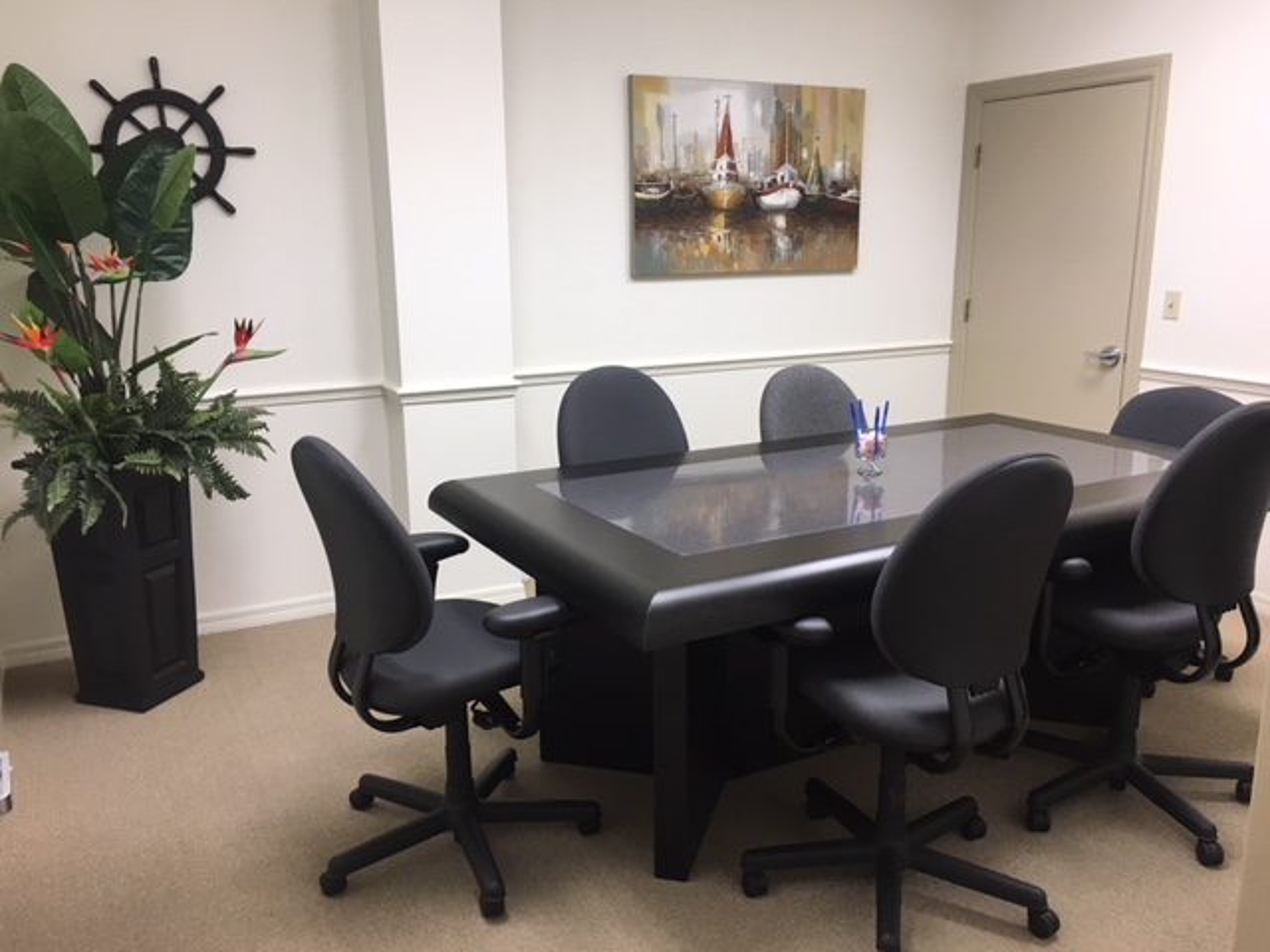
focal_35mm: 29
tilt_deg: -13.1
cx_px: 635
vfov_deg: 48.2
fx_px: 1064
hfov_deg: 61.7
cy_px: 476
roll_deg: +1.2
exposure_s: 1/30
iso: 40
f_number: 2.2
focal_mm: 4.15
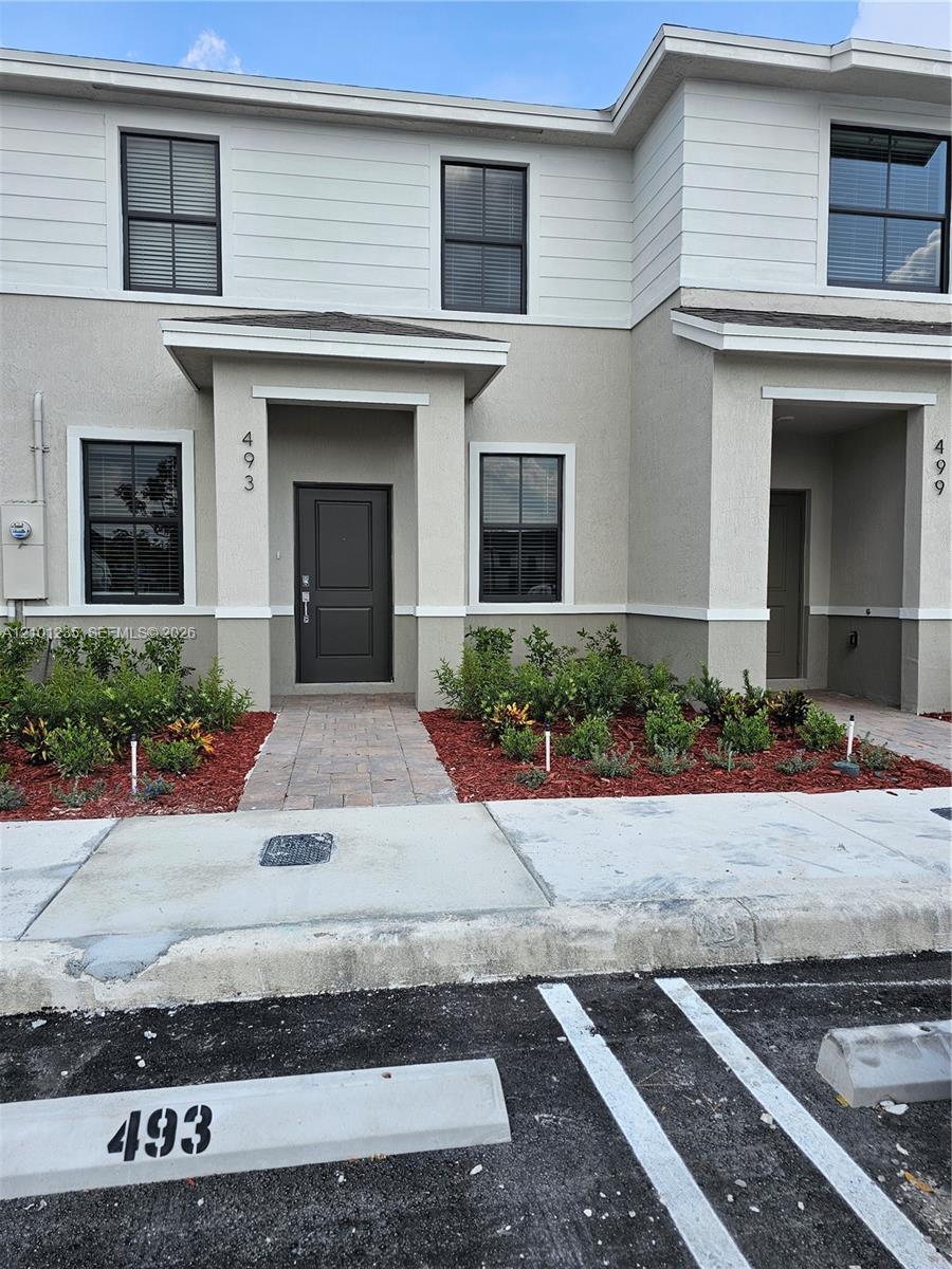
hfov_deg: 58.9
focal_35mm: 23
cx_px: 476
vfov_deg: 73.9
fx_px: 843
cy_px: 634
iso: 10
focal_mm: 6.3
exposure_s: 1/657
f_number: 1.7
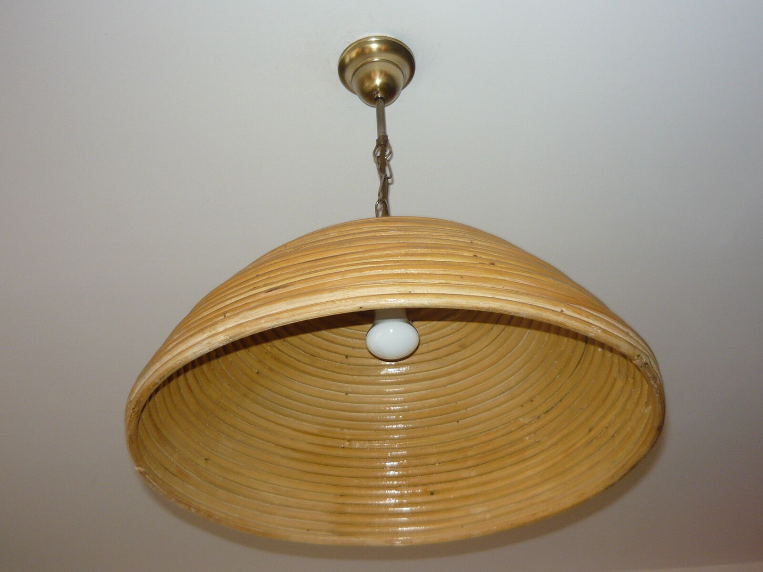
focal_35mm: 42
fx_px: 926
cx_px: 382
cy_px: 286
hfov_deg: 44.8
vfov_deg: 34.3
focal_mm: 5.5
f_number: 2.8
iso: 100
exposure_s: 1/30
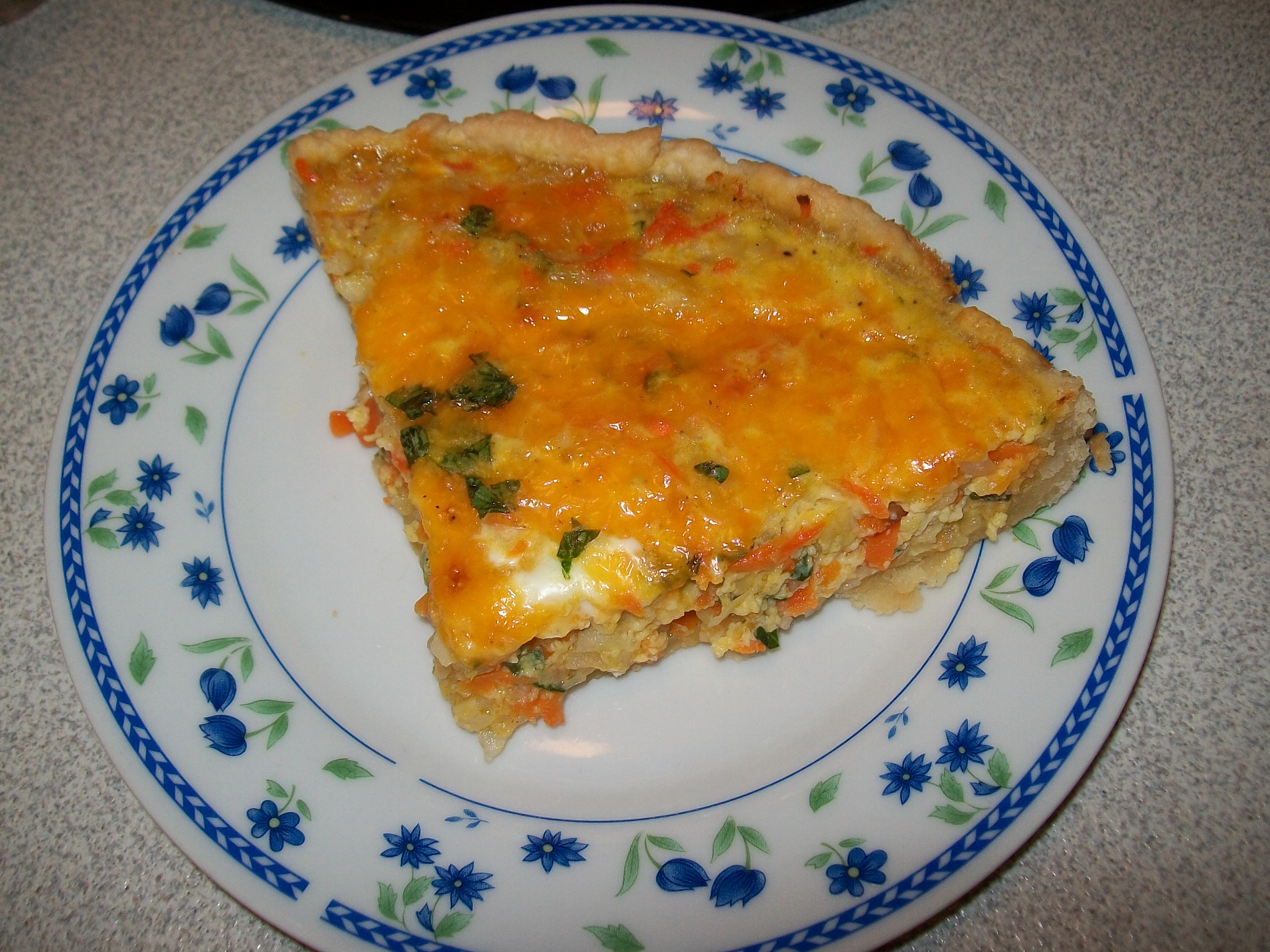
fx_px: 1321
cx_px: 635
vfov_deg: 39.7
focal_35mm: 36
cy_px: 476
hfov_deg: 51.4
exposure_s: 1/30
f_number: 2.7
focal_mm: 6
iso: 80
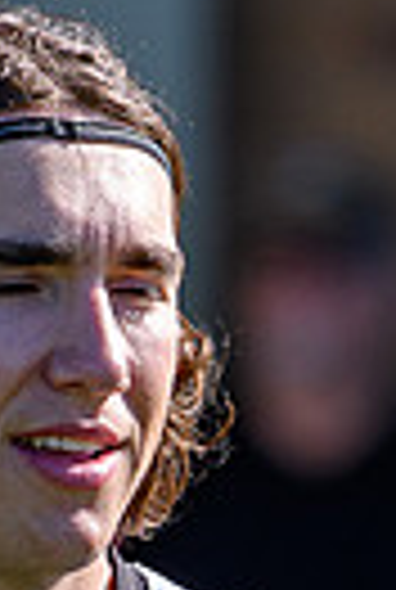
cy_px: 690
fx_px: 26686
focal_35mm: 1626
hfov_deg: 0.9
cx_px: 427
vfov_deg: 1.3
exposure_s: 1/3200
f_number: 2.8
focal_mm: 170
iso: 280
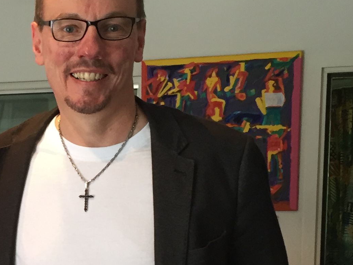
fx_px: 928
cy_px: 286
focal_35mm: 91
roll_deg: -1.1
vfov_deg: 15.8
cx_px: -35
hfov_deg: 20.5
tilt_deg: -7.8
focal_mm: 4.15
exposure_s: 1/33
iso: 125
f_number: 2.2
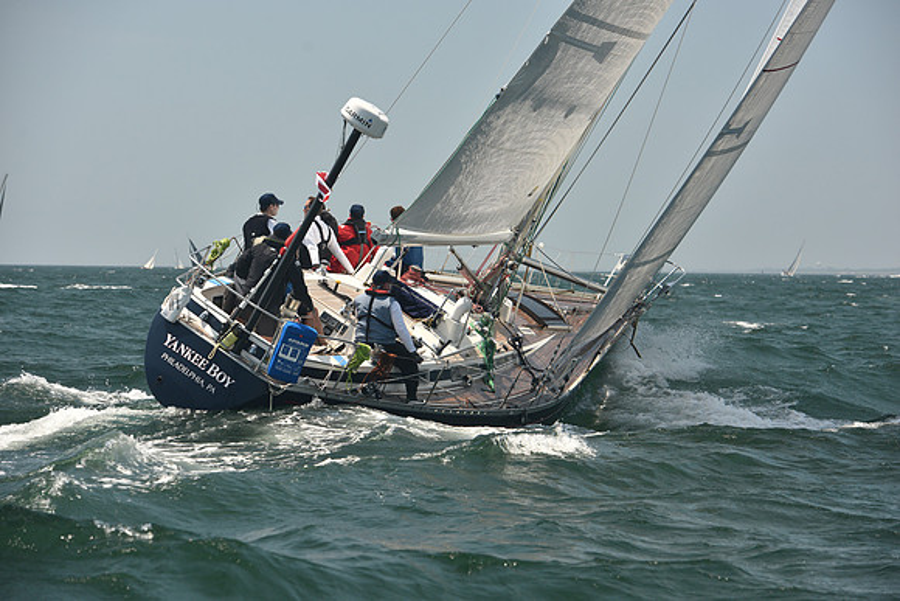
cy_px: 300
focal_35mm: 122
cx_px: 450
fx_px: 3051
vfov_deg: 11.2
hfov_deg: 16.8
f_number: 5.6
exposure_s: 1/640
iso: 250
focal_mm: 122
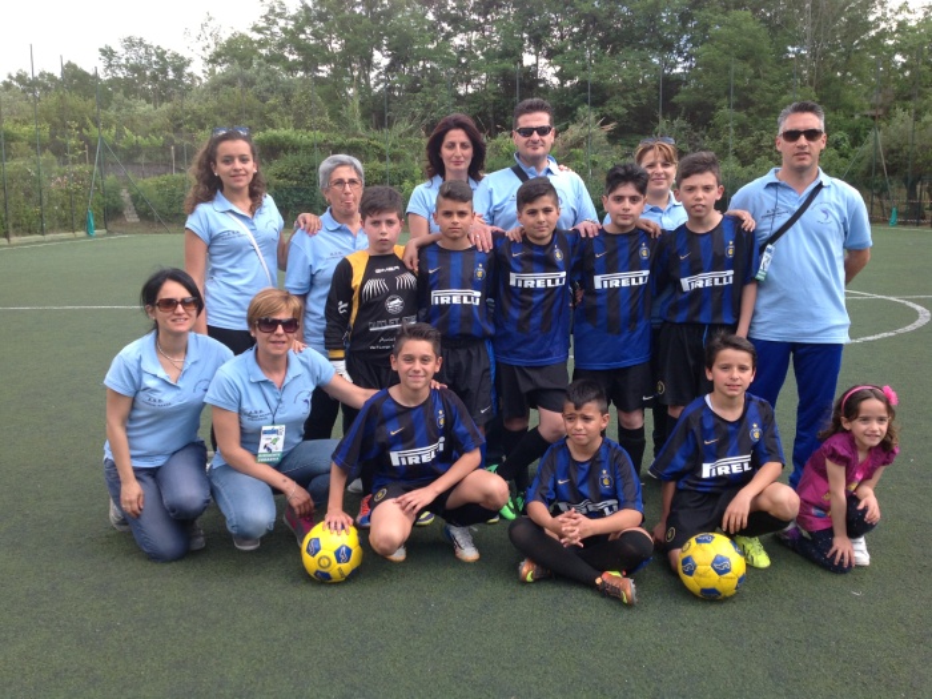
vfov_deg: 40.7
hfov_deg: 52.6
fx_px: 942
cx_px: 466
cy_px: 350
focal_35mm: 35
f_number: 2.4
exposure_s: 1/383
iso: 50
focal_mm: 4.28
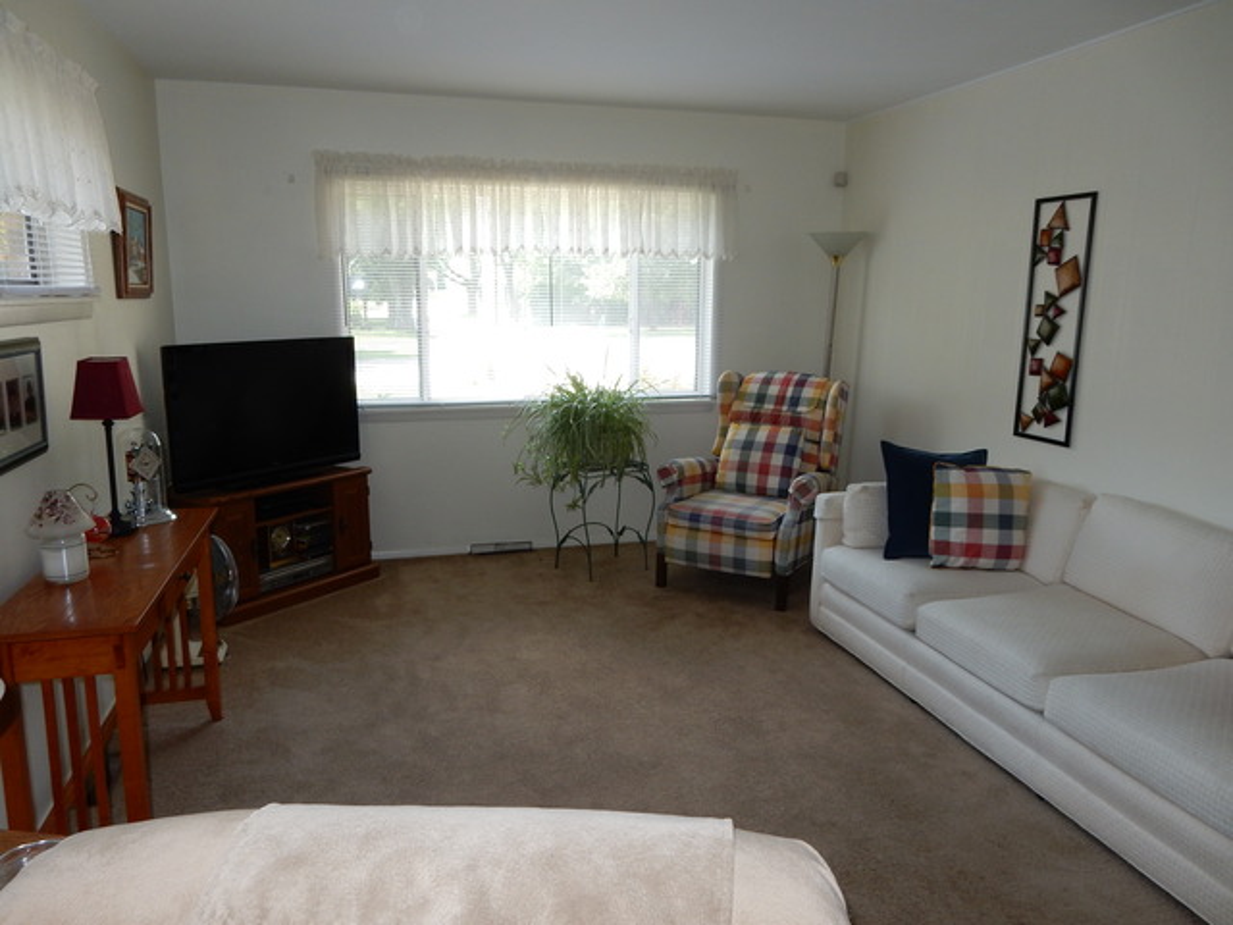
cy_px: 462
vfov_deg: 54.9
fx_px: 890
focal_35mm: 25
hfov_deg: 69.4
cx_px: 616
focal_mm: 4.5
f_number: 3.7
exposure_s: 1/50
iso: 125
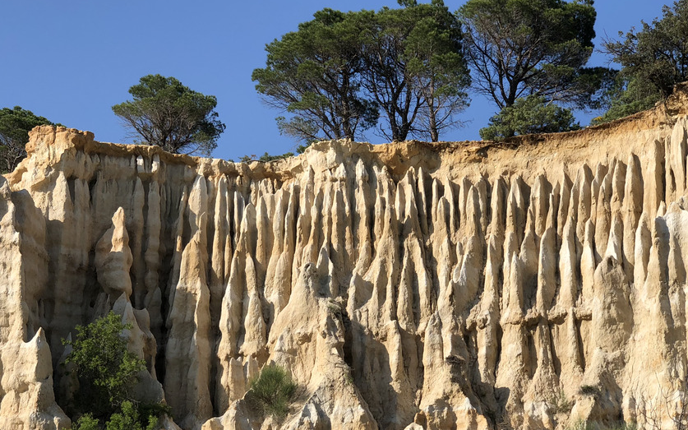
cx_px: 270
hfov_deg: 26.1
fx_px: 1481
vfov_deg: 16.5
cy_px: 281
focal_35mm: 79
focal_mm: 6
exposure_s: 1/906
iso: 16
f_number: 2.4
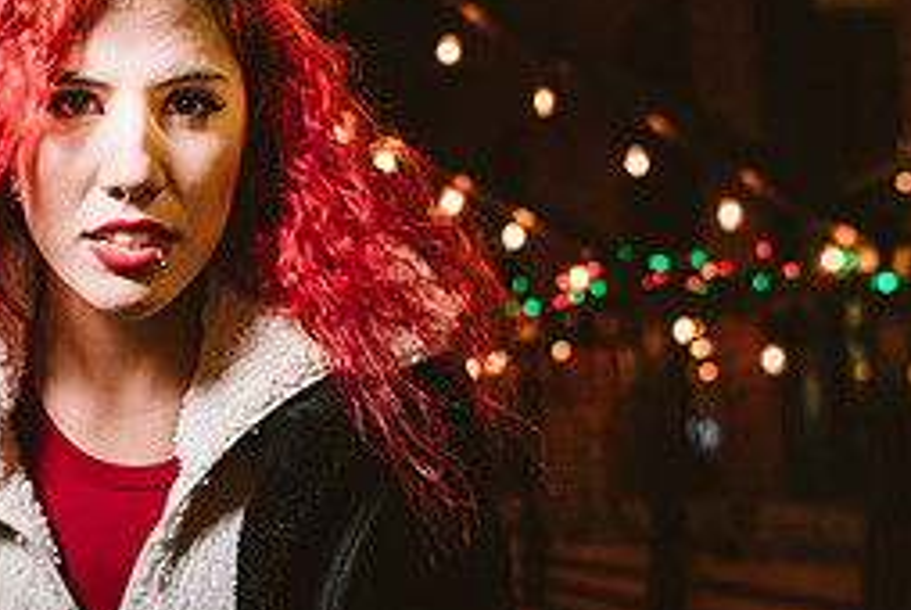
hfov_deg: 32.6
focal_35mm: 59
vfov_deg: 23.1
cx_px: 137
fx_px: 1495
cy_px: 293
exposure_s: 1/40
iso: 800
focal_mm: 24
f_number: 2.8
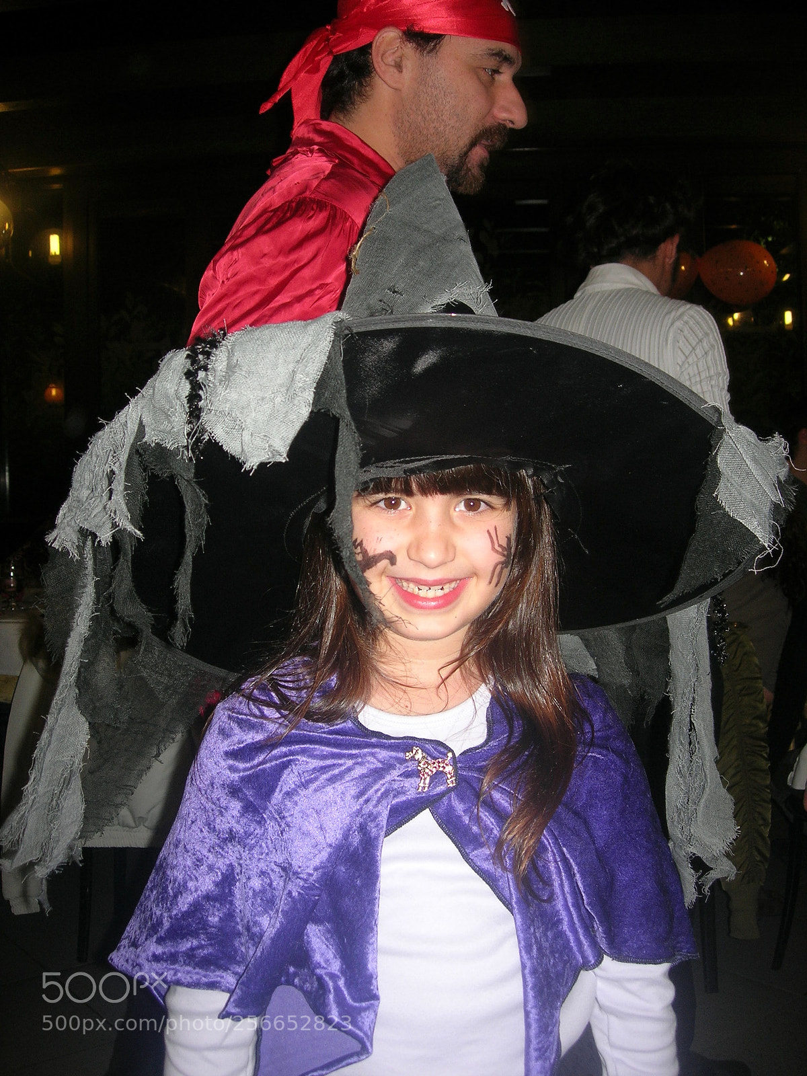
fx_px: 1181
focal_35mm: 38
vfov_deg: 49.0
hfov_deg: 37.7
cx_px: 404
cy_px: 538
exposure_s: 1/60.1
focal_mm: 7.8
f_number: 2.8
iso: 64
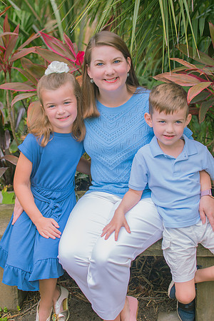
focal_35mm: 52
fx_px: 464
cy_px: 160
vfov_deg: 38.2
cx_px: 107
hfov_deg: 26.0
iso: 100
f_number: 2.8
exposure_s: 1/250
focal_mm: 35
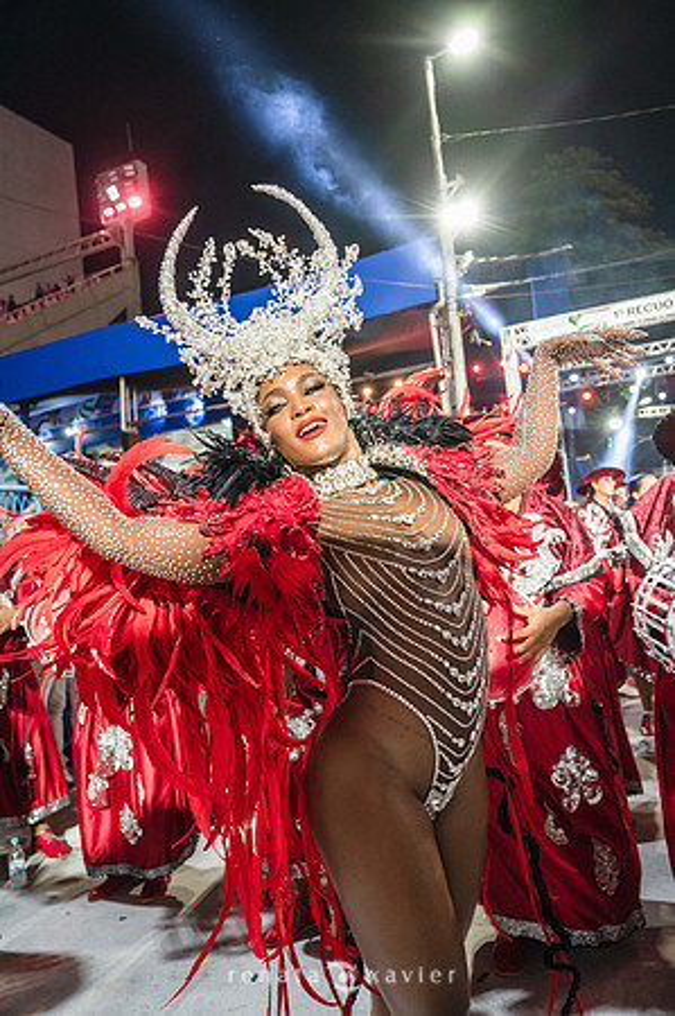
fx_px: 747
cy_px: 508
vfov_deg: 68.4
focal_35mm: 26
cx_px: 338
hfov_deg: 48.6
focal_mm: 26.5
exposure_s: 1/250
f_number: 4
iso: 4500
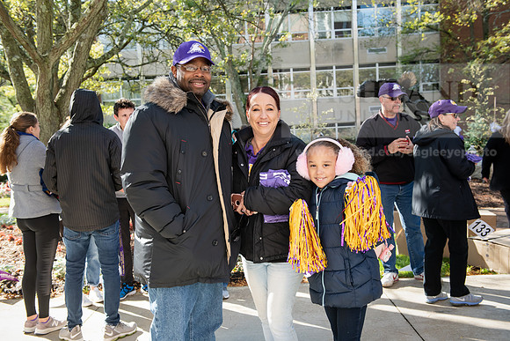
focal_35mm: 38
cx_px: 255
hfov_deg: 50.7
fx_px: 538
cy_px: 170
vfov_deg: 35.1
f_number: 5
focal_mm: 38
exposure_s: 1/250
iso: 400
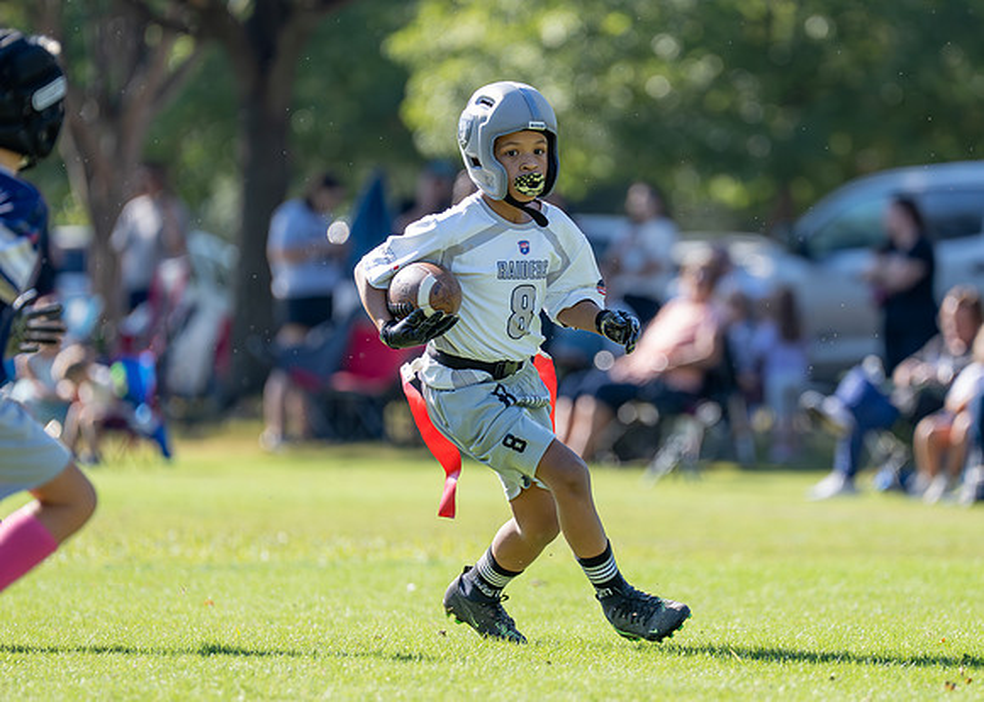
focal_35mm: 359
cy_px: 353
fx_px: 10023
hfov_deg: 5.6
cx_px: 630
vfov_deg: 4.0
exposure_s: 1/2500
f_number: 2.8
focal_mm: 200
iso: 250
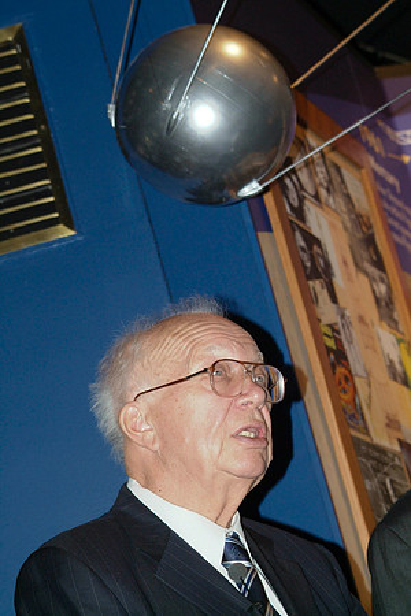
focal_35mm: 105
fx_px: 1798
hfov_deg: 13.0
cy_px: 308
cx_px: 206
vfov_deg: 19.5
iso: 1600
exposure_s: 1/45
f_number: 8
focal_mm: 70
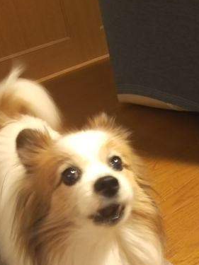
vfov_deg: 46.3
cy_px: 169
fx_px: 307
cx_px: 107
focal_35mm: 40
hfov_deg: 35.9
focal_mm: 4
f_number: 2.2
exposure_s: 1/11
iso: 640
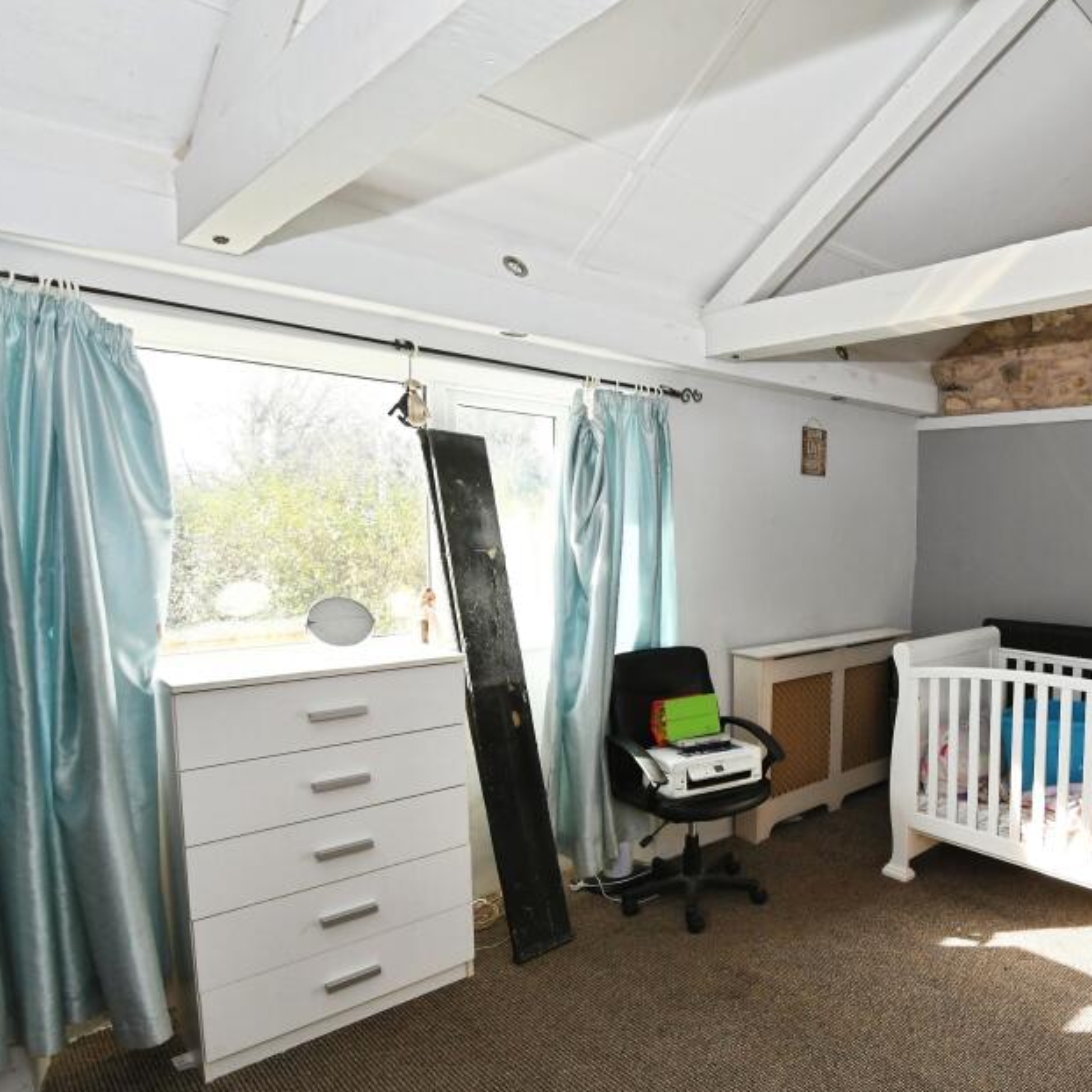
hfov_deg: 65.1
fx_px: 749
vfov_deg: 72.0
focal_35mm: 21
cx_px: 887
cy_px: 594
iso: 800
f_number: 7.1
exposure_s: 1/160
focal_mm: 10
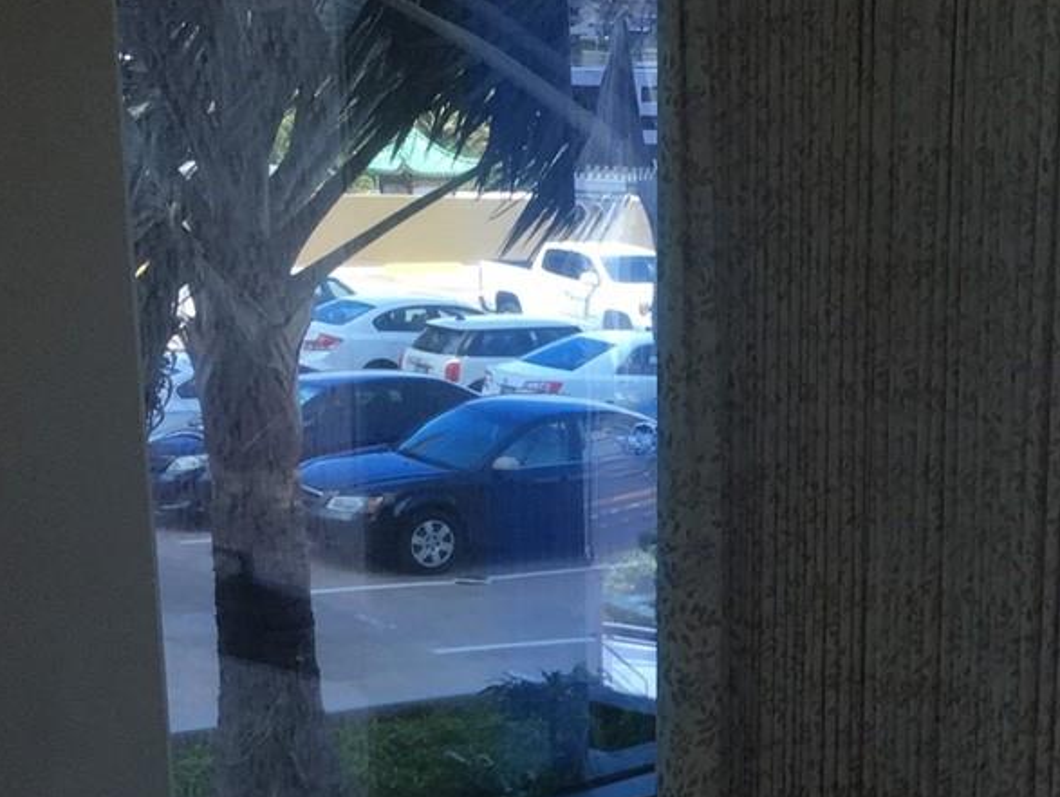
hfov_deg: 23.4
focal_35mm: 79
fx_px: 2421
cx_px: 1120
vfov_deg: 17.8
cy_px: 947
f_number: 2.2
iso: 40
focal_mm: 4.15
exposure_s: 1/120
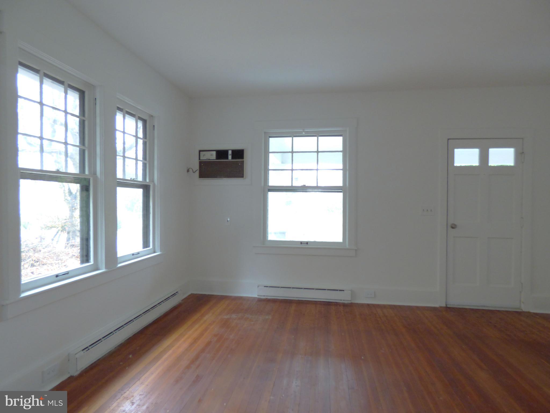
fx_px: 318
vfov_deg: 66.0
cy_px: 206
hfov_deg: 81.7
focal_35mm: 20
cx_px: 275
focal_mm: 3.58
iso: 320
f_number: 2.8
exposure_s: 1/10
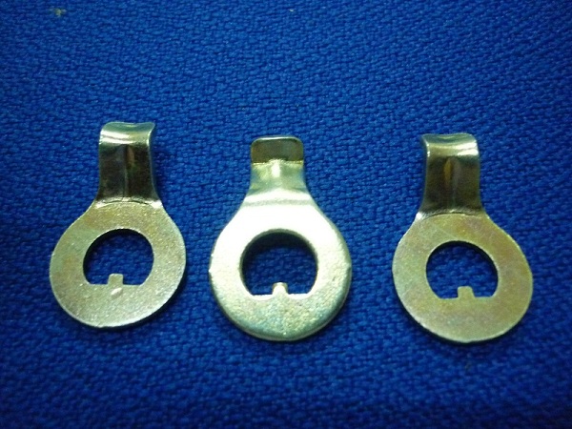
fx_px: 545
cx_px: 286
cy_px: 214
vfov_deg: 42.9
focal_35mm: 33
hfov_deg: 55.4
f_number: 2.8
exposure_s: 1/30
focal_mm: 5.5
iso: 800
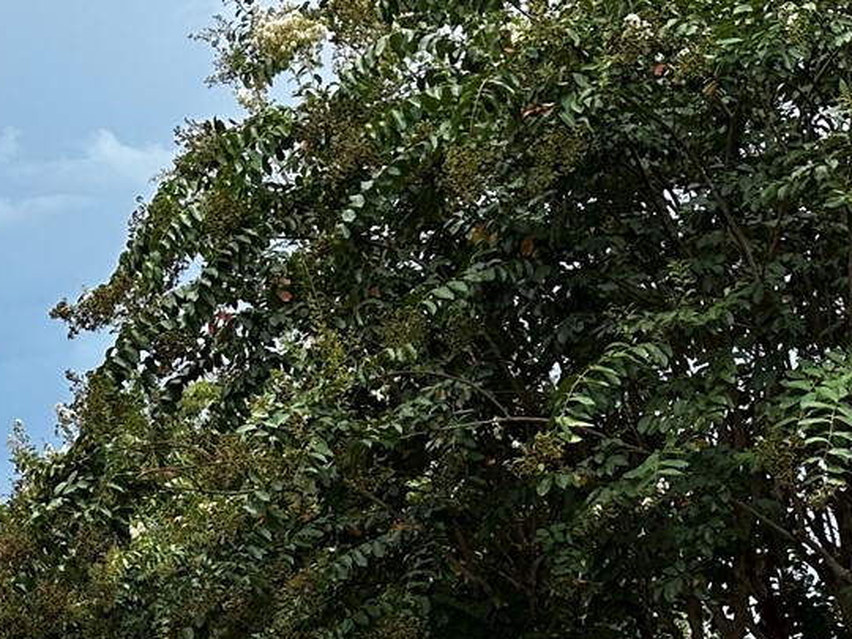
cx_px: -170
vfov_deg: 15.3
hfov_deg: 20.2
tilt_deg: -1.5
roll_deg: -0.7
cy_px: 884
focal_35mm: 91
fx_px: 2240
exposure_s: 1/1393
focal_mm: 6.86
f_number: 1.78
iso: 80
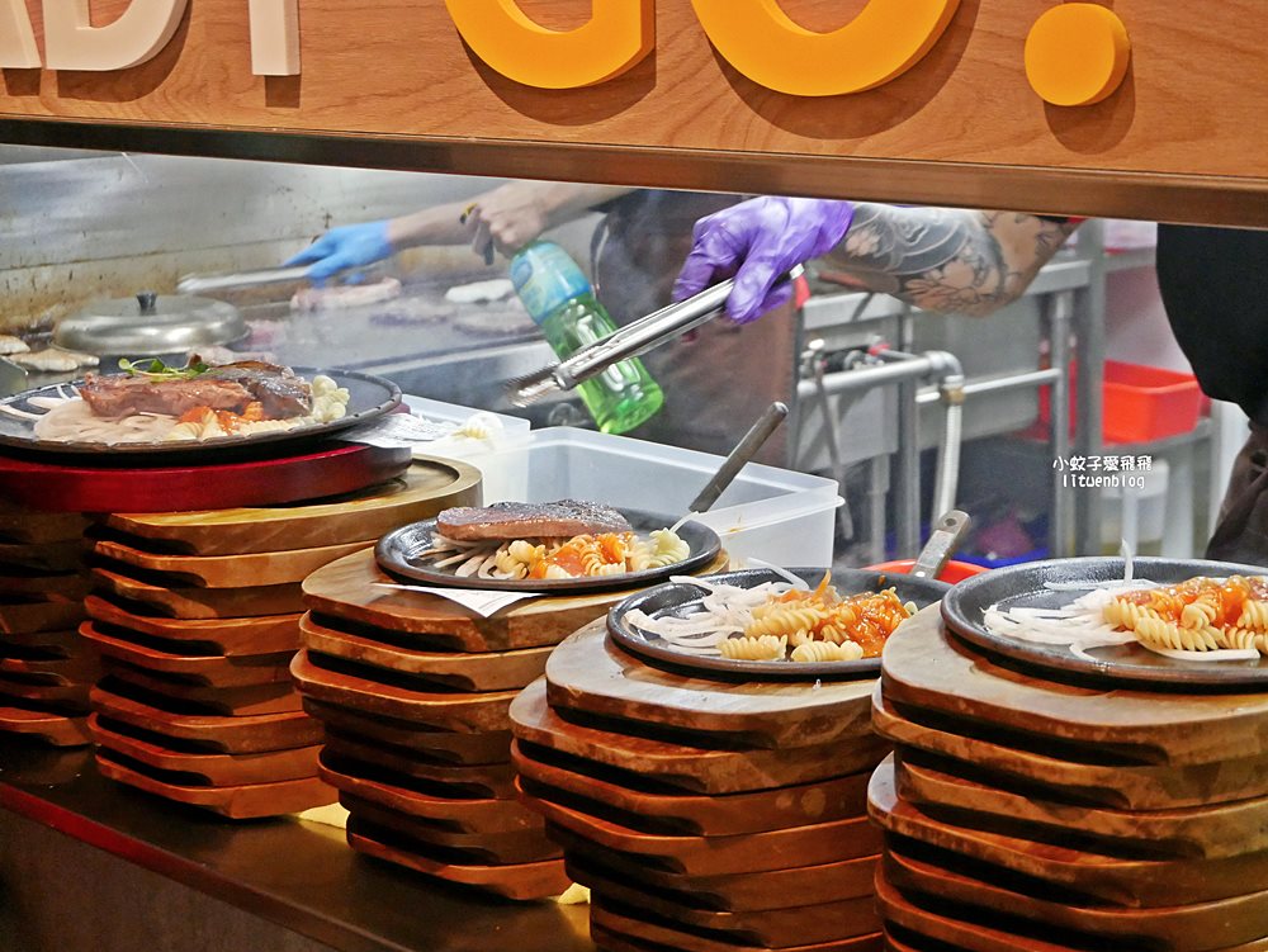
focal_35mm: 66
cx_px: 634
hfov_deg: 29.4
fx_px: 2419
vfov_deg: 22.3
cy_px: 476
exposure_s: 1/80
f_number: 5.6
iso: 3200
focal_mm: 33
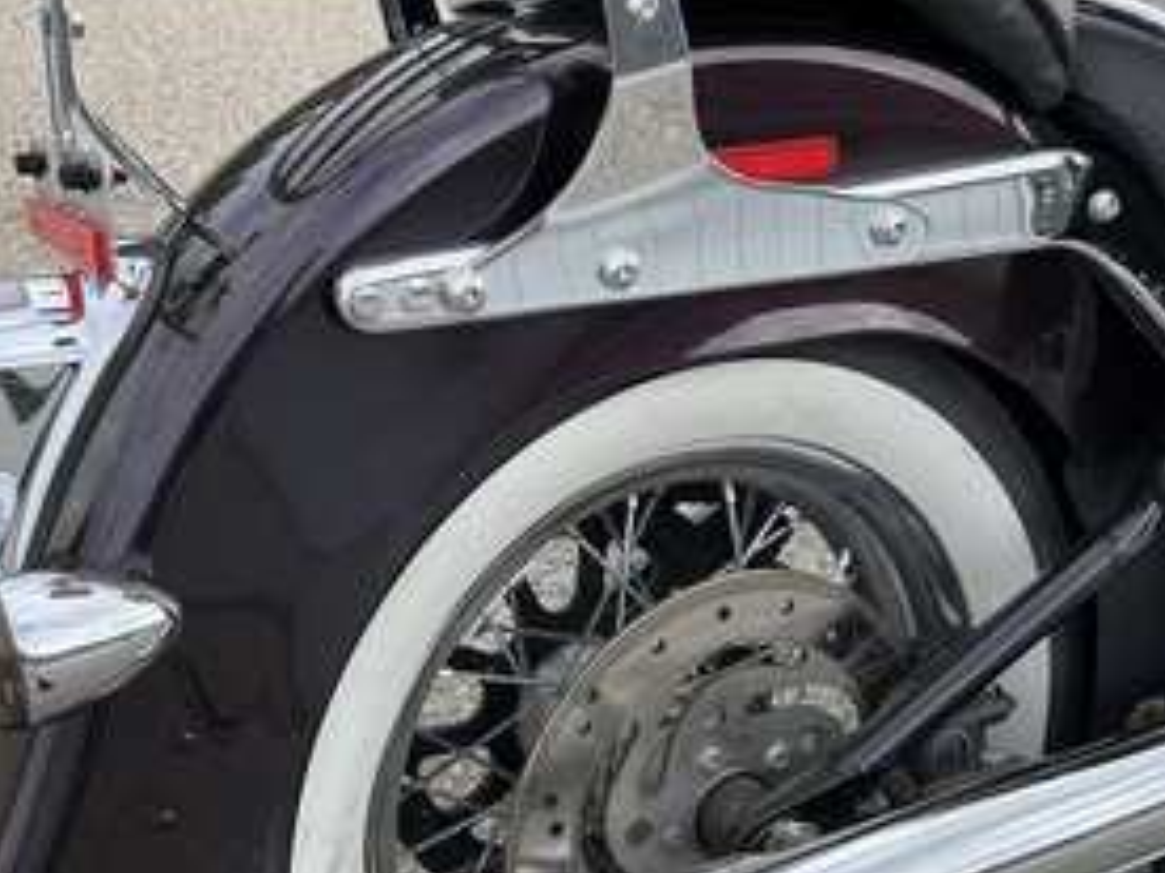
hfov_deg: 44.8
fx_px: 1414
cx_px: 591
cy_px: 595
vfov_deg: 34.0
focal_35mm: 42
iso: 25
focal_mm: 3
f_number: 1.8
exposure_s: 1/469
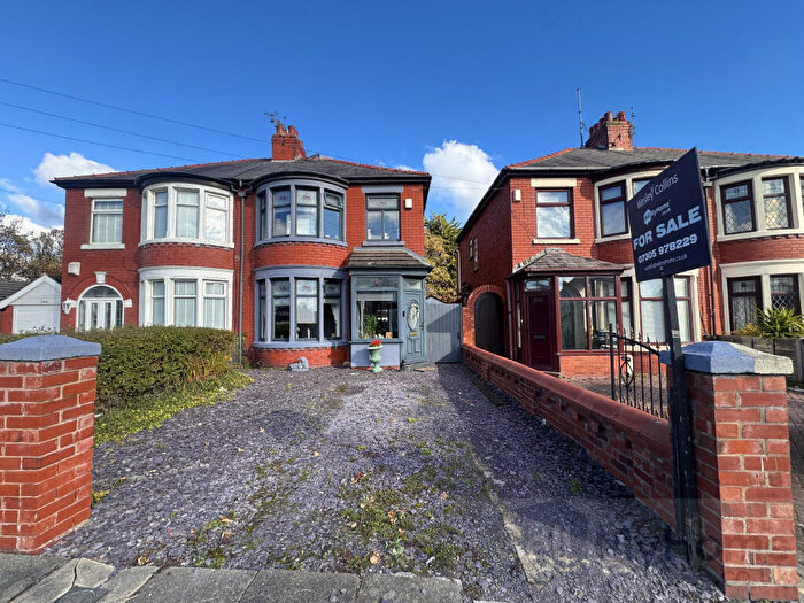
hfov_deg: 102.1
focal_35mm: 14
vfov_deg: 85.7
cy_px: 302
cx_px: 402
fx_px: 325
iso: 40
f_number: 2.2
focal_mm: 2.22
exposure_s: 1/522
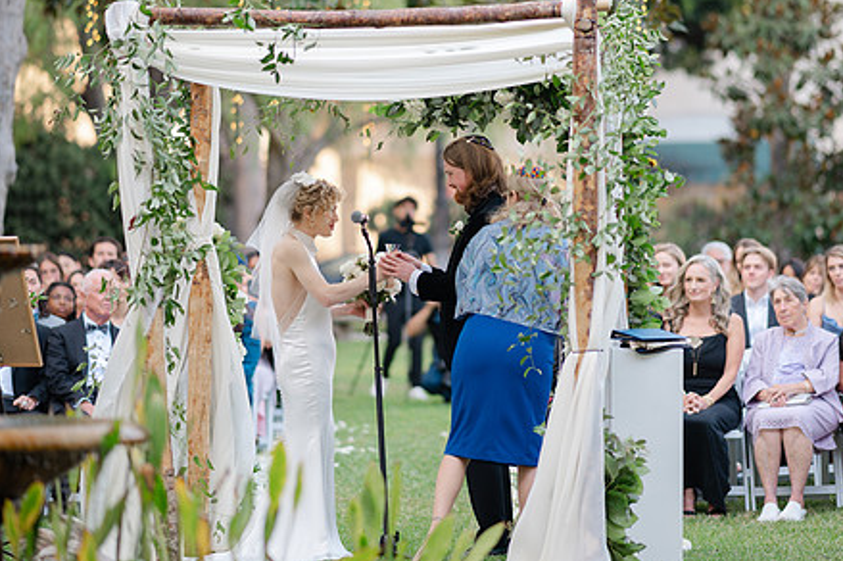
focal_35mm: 143
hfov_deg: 14.4
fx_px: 3346
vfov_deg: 9.6
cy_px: 192
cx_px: 444
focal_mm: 105
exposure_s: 1/400
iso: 100
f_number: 1.4
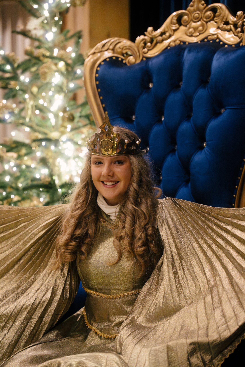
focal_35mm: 63
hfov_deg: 21.7
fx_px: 640
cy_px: 184
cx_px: 122
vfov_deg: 32.0
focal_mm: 62.7
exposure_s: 1/200
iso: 4000
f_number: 2.8
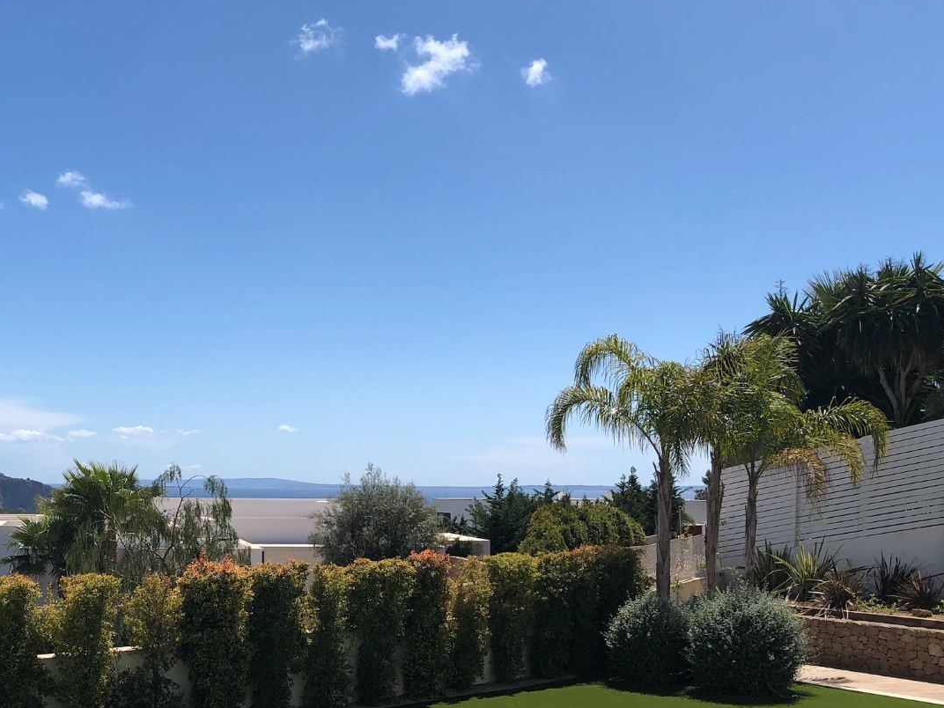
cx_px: 284
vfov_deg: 30.3
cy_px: 543
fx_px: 1282
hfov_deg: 39.7
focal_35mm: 47
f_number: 1.8
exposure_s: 1/3436
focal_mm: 4
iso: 25
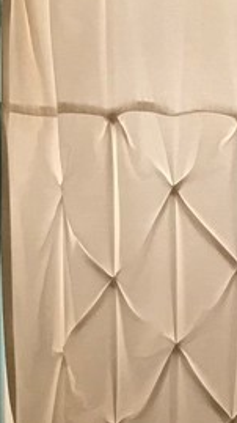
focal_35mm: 116
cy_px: 294
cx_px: 279
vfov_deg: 18.4
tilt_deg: -6.0
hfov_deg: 10.3
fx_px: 1298
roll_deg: -0.5
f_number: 1.8
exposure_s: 1/24
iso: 40
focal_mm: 3.99
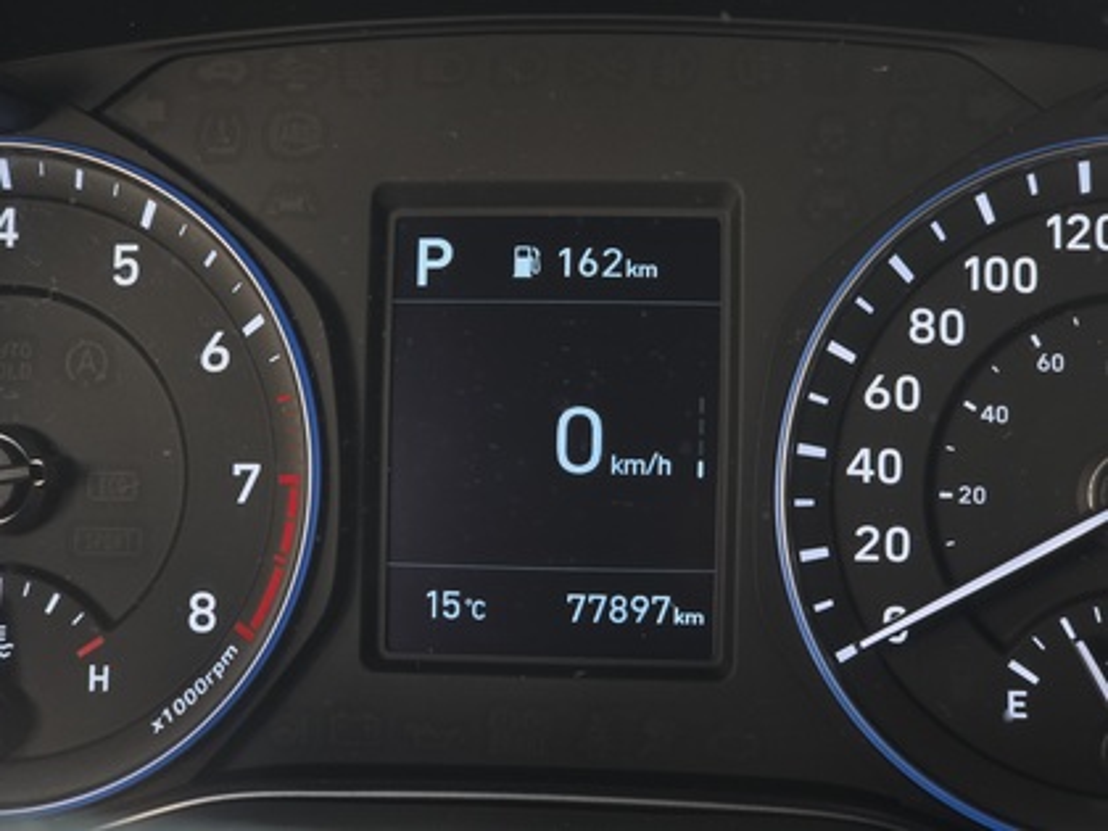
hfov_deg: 28.2
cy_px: 416
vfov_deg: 21.3
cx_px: 554
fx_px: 2209
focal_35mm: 69
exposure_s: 1/66
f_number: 2.4
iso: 64
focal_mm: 7
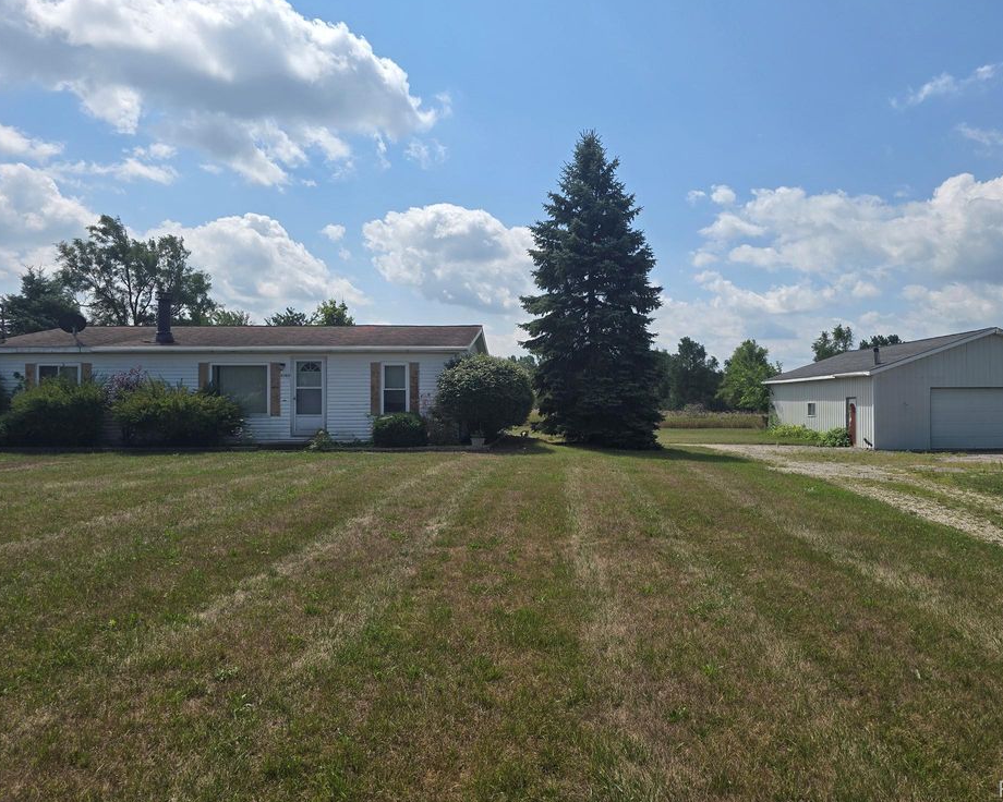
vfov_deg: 56.8
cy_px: 387
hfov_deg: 68.0
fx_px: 742
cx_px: 548
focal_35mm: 25
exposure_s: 1/1318
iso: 12
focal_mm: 6.3
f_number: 1.7
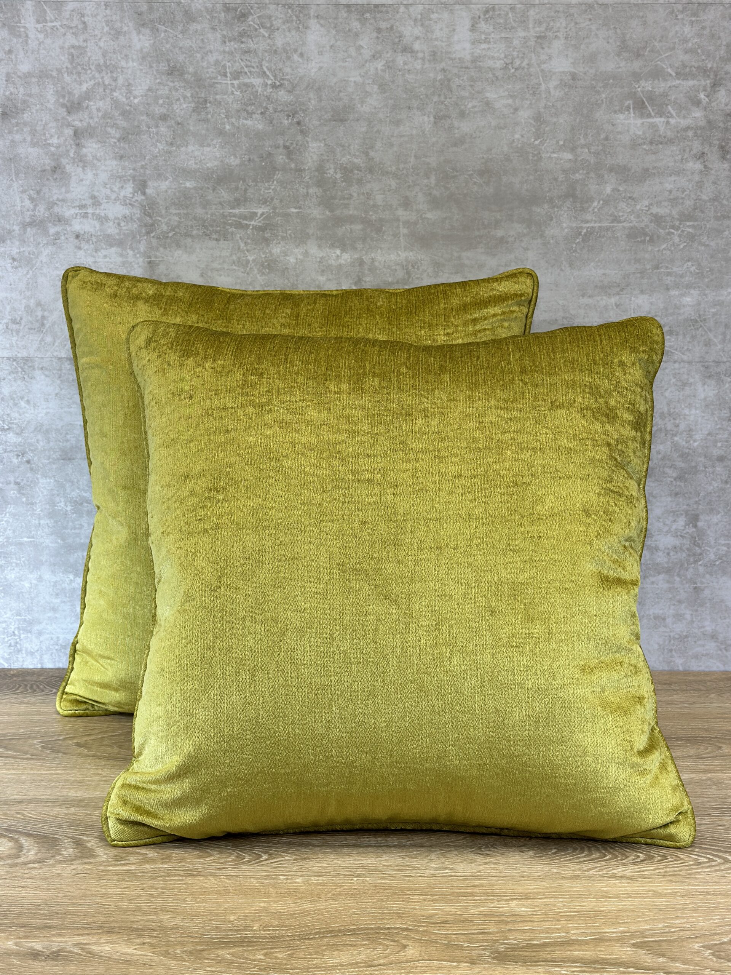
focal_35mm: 48
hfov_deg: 30.3
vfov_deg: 39.7
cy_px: 488
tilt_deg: -13.3
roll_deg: -0.3
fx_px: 1352
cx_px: 366
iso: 80
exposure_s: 1/143
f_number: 1.78
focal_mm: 6.86
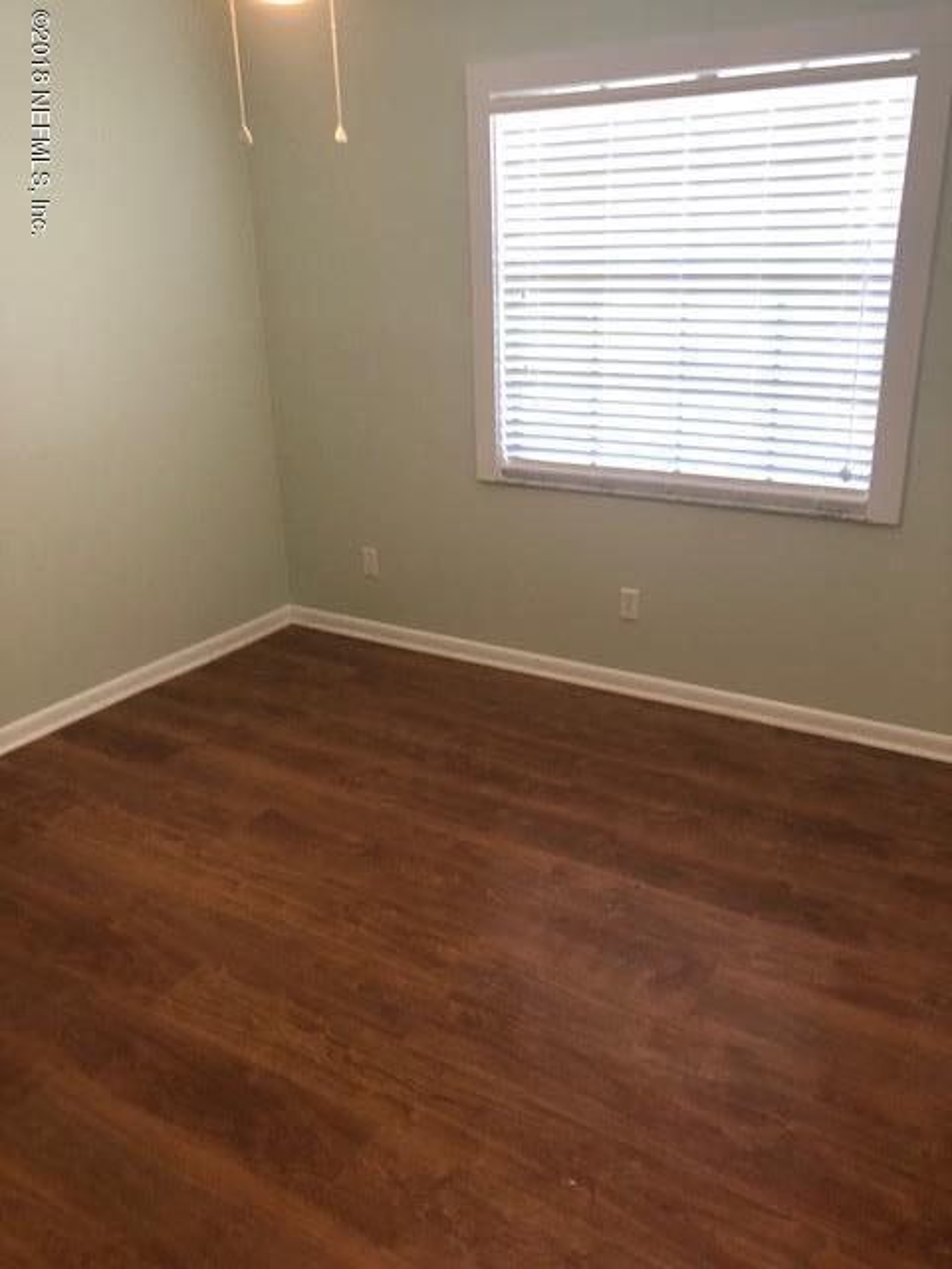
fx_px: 1027
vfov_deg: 63.4
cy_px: 634
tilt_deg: -20.2
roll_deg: -0.5
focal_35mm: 28
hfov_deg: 49.7
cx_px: 476
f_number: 1.8
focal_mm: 3.99
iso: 32
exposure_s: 1/24
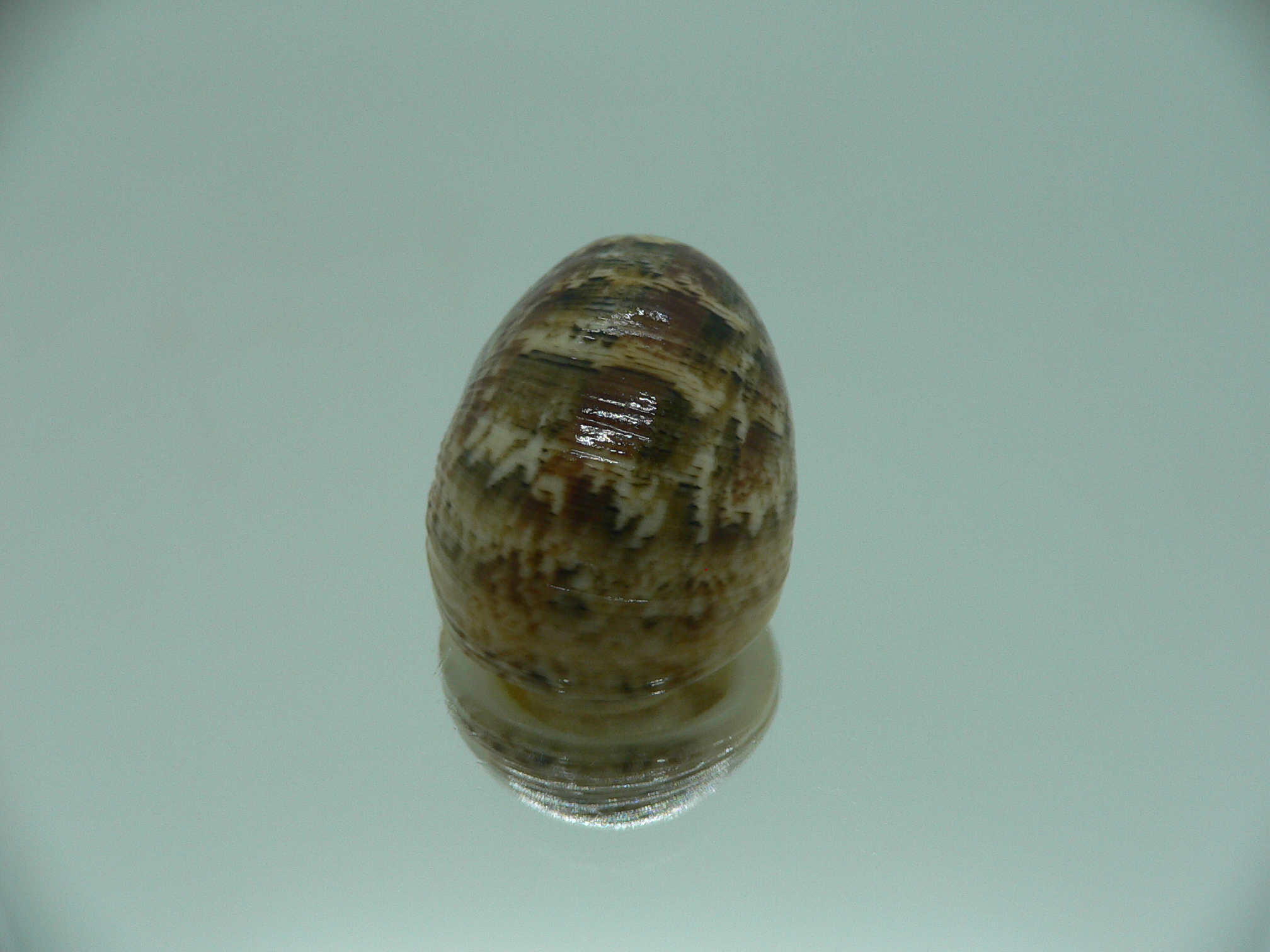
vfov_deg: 40.7
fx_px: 1284
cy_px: 476
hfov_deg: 52.6
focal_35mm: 35
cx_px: 635
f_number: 2.8
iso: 80
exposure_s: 1/60
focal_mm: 4.6
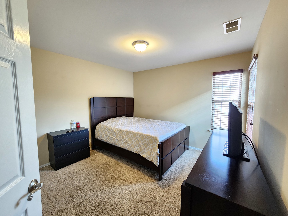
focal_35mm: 13
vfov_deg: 89.9
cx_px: 144
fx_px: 108
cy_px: 108
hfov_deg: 106.2
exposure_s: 1/60
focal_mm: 2.2
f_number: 2.2
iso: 400
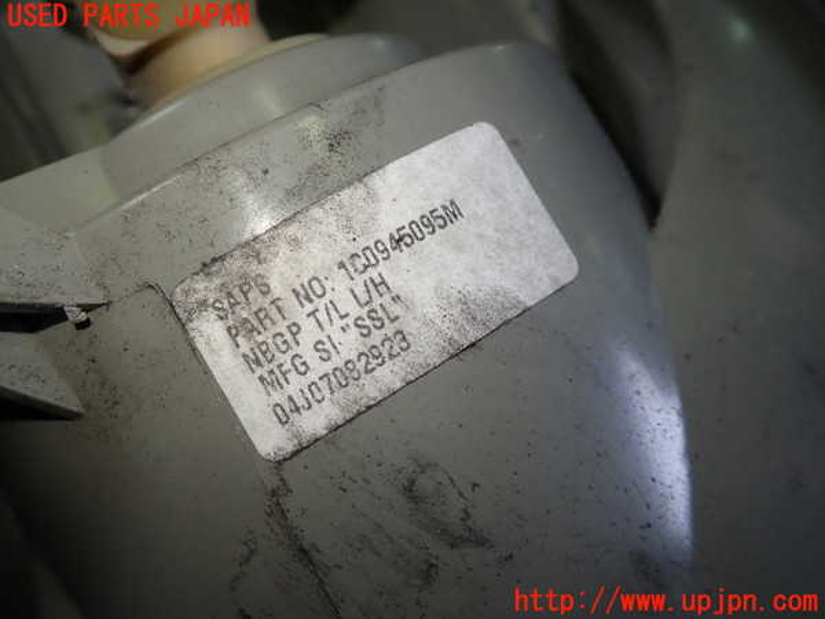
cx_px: 412
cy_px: 310
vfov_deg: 46.8
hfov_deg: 60.0
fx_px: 715
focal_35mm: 30
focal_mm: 5.4
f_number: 2.3
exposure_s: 1/80
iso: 100
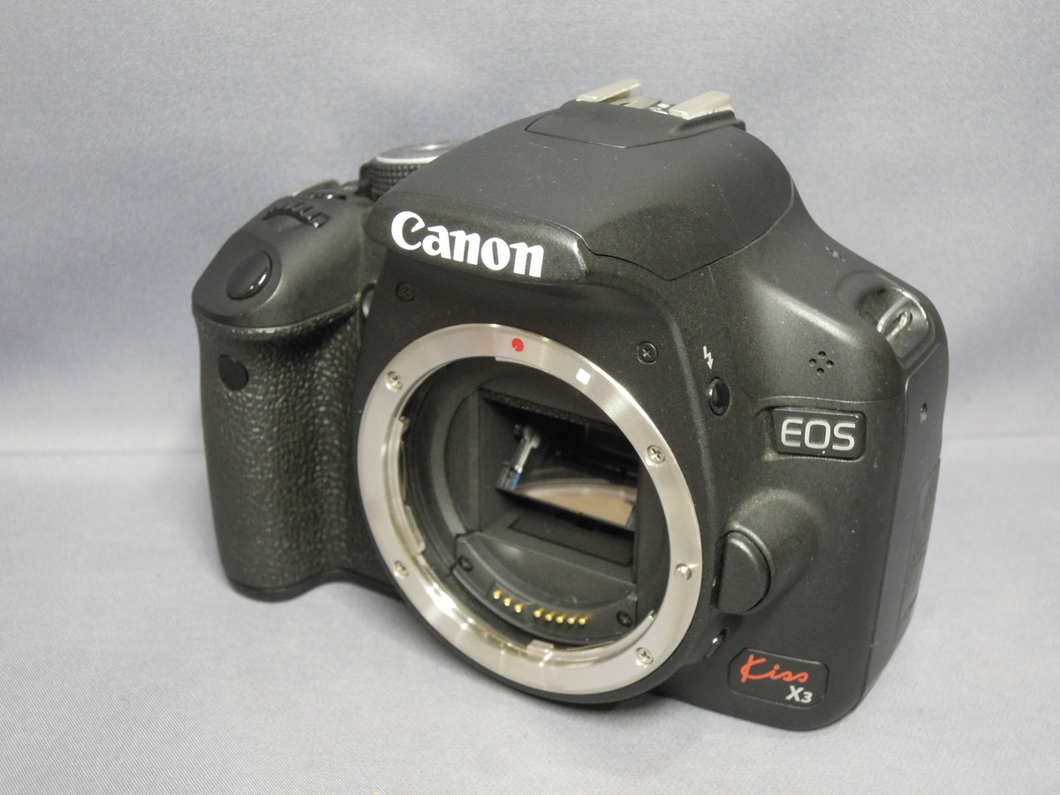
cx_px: 530
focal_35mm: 50
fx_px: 1531
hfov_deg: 38.2
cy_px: 398
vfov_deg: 29.1
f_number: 3.7
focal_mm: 9
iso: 400
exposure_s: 1/25
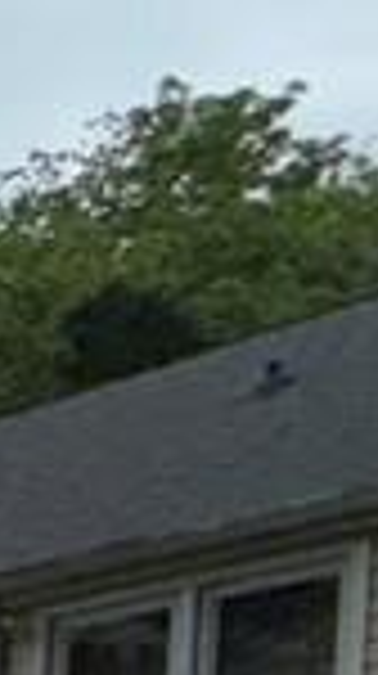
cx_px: -1674
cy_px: 1112
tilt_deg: -4.3
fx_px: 1859
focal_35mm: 104
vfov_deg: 17.7
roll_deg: -0.4
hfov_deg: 5.8
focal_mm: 2.22
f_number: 2.2
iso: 16
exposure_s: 1/3663
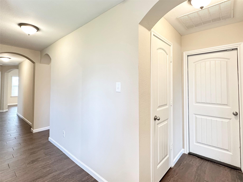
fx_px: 98
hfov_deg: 102.1
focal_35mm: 14
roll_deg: +1.7
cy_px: 91
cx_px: 122
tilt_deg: +1.1
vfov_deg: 85.7
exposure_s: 1/60
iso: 250
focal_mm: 2.22
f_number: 2.2
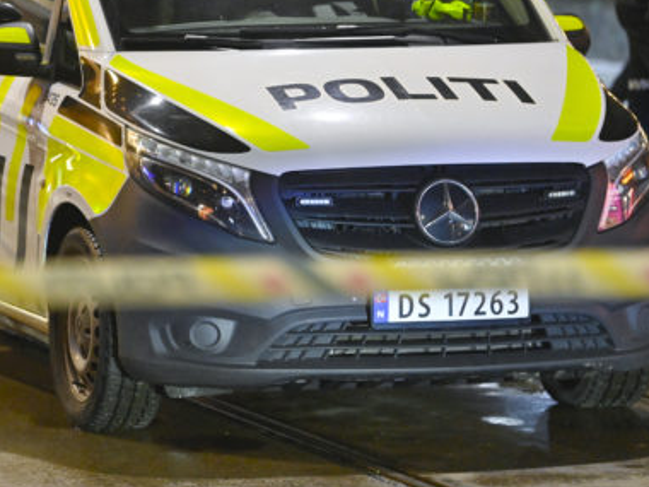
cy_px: 164
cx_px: 221
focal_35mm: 245
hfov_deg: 8.1
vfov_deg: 6.1
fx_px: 4593
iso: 6400
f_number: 2.8
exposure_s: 1/250
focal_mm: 150
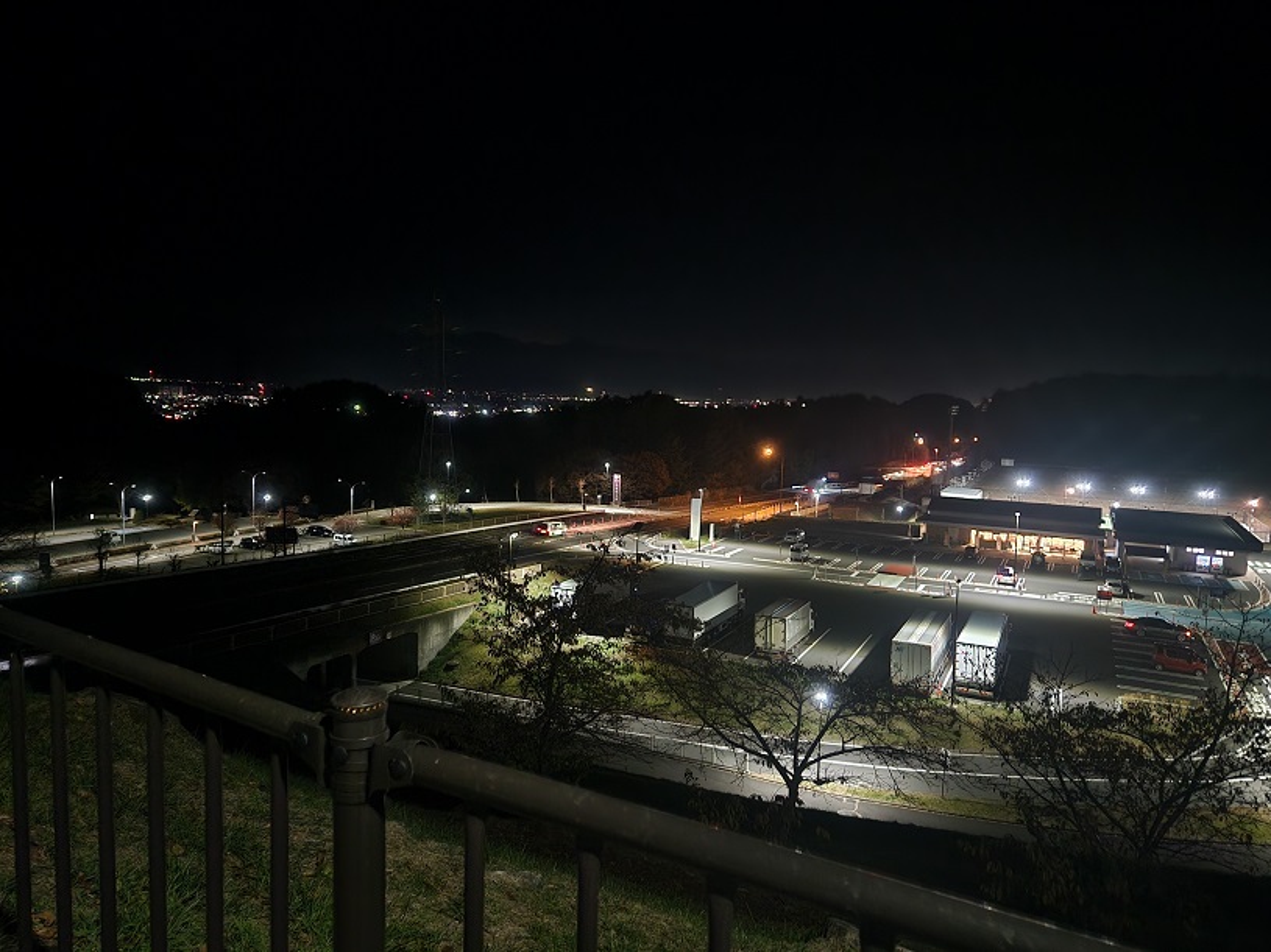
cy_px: 476
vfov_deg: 58.9
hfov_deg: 73.9
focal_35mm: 23
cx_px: 636
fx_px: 844
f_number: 1.8
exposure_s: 1/10
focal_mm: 5.4
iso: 320
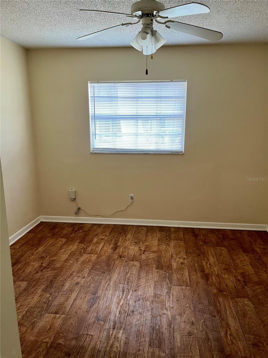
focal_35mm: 26
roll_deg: -0.2
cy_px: 179
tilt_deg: -12.8
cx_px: 134
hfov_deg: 53.1
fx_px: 268
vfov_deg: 67.3
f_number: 1.6
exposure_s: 1/60
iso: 200
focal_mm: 5.1
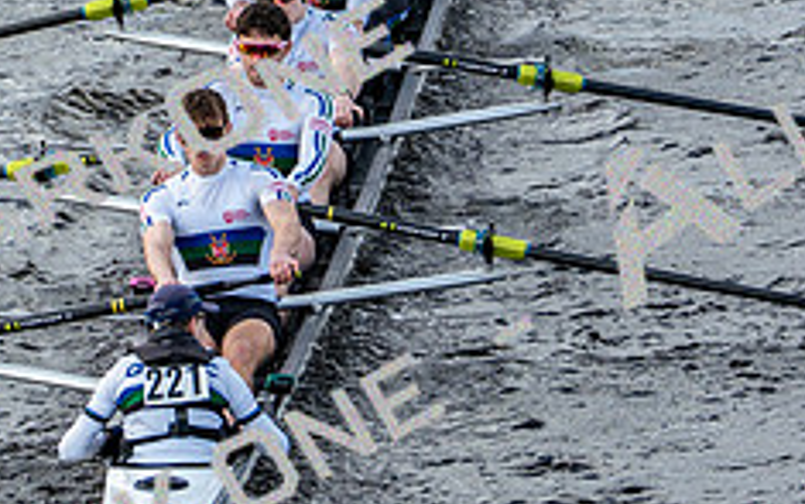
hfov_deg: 2.7
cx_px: 312
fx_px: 17051
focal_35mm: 777
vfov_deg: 1.7
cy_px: -15
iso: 500
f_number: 6.3
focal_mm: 309
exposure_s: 1/1250
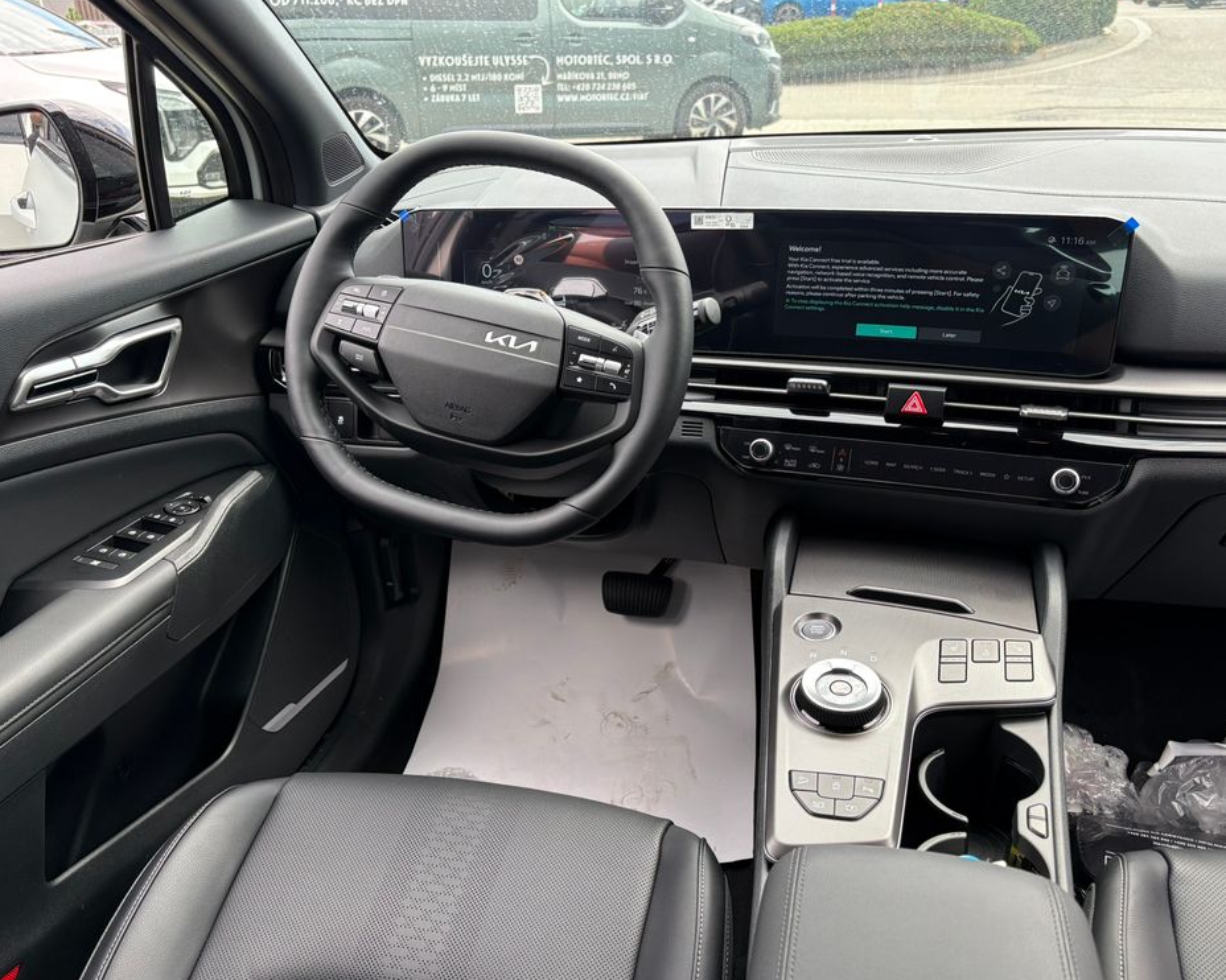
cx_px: 610
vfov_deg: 51.5
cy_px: 502
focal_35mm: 28
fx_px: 1016
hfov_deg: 62.2
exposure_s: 1/283
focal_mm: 5.96
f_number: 1.6
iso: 64
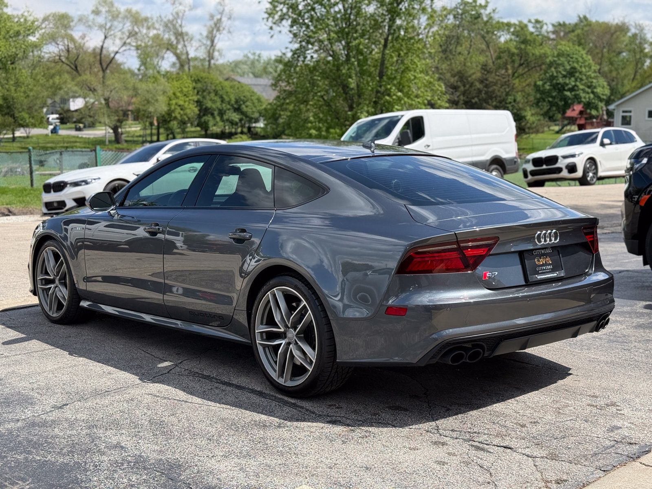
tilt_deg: -8.2
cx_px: 326
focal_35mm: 48
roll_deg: +0.1
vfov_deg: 30.3
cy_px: 244
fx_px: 904
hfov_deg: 39.7
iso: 80
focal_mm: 6.76
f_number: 1.78
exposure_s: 1/3378
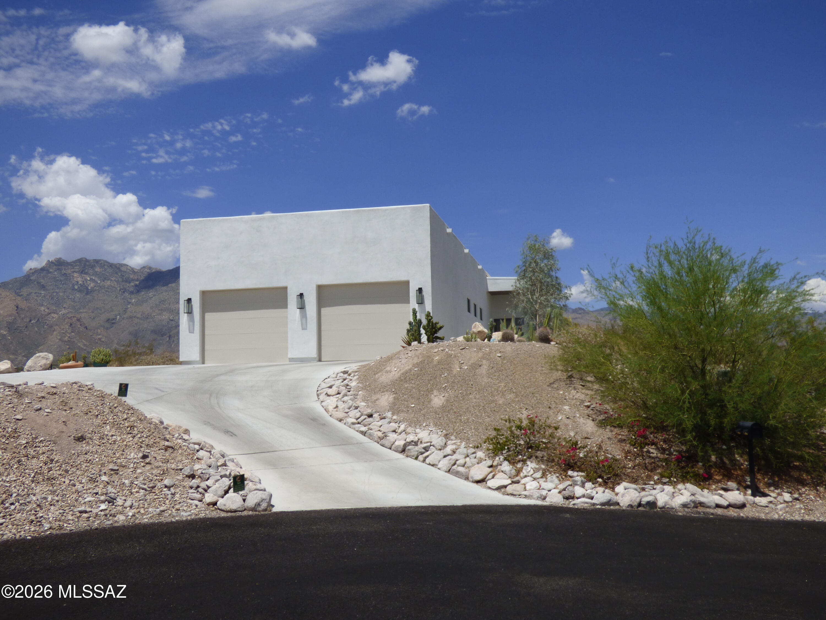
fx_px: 811
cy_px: 310
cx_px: 413
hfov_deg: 54.0
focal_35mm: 34
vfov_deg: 41.8
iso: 100
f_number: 4
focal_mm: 5.97
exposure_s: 1/2000
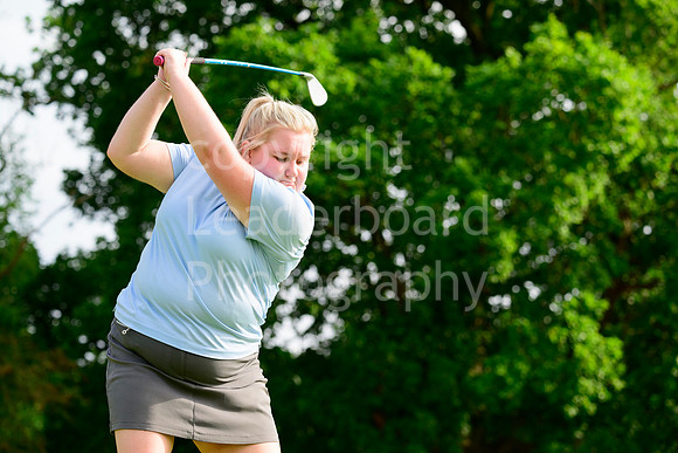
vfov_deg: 9.5
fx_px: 2731
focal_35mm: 145
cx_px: 339
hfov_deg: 14.2
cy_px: 226
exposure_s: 1/1250
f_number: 6.3
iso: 1000
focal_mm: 145
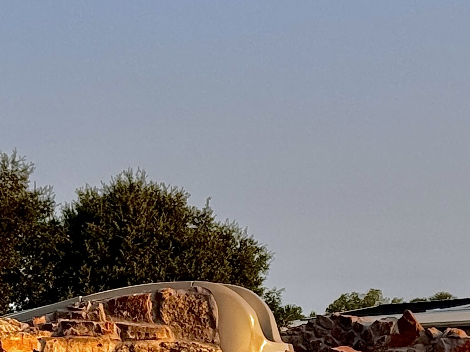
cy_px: 510
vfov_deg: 10.1
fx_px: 1942
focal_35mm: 143
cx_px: 339
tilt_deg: -3.4
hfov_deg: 13.8
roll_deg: +0.3
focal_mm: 6.76
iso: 64
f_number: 1.78
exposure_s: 1/1427
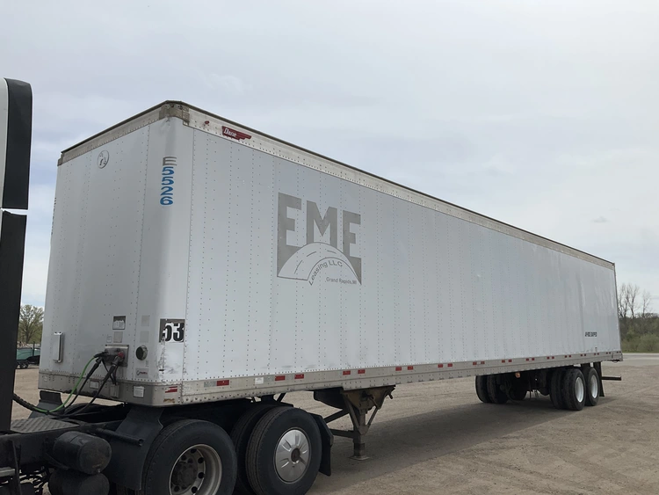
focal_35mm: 29
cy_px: 248
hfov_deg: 61.6
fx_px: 552
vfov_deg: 48.3
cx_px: 330
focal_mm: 3
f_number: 1.8
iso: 25
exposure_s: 1/4405
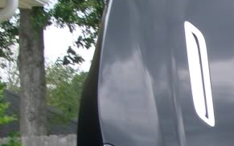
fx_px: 1167
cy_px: 209
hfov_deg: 11.1
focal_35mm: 183
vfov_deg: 7.1
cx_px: 335
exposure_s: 1/200
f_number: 5
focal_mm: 8.2
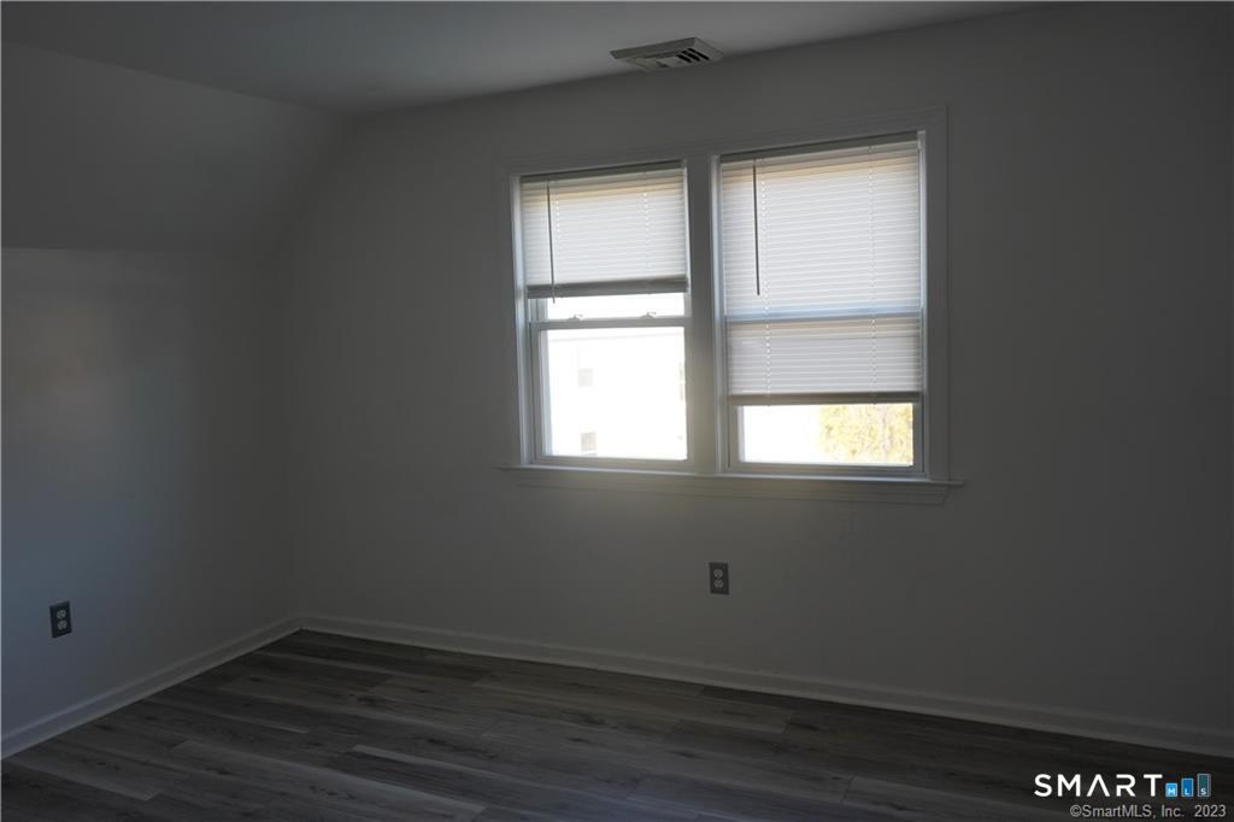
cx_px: 617
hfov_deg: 65.5
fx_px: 959
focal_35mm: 28
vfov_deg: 46.4
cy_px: 411
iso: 400
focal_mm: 28
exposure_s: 1/160
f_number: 4
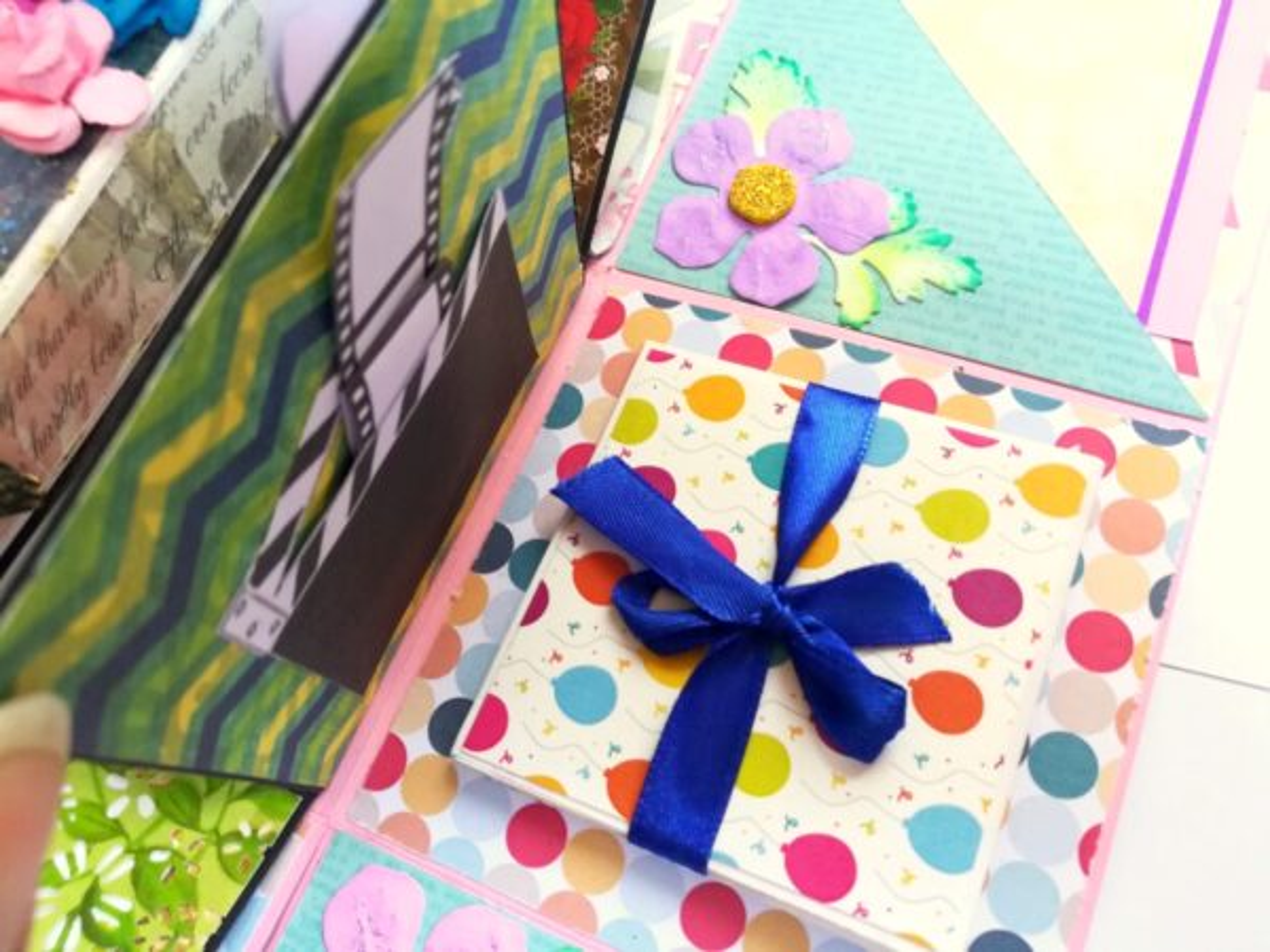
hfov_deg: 67.3
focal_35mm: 26
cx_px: 635
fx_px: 954
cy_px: 476
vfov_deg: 53.1
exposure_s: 1/30
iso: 200
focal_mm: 3.83
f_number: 2.2
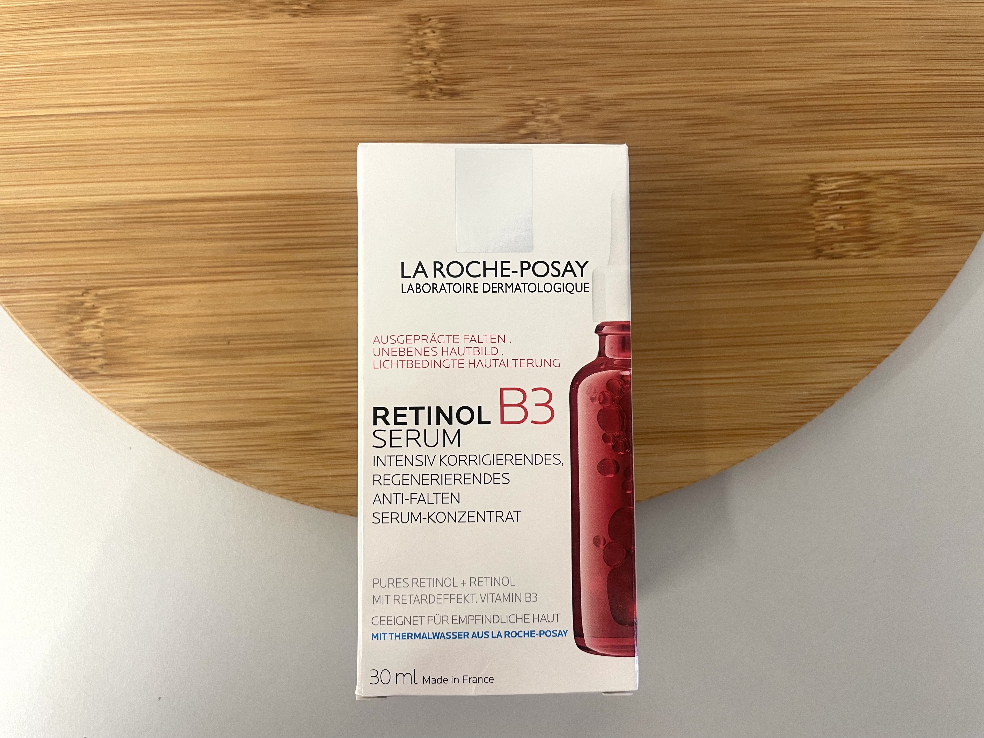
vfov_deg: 53.1
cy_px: 369
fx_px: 739
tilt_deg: -88.2
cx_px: 492
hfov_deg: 67.3
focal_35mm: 26
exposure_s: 1/50
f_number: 1.6
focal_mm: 4.2
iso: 64
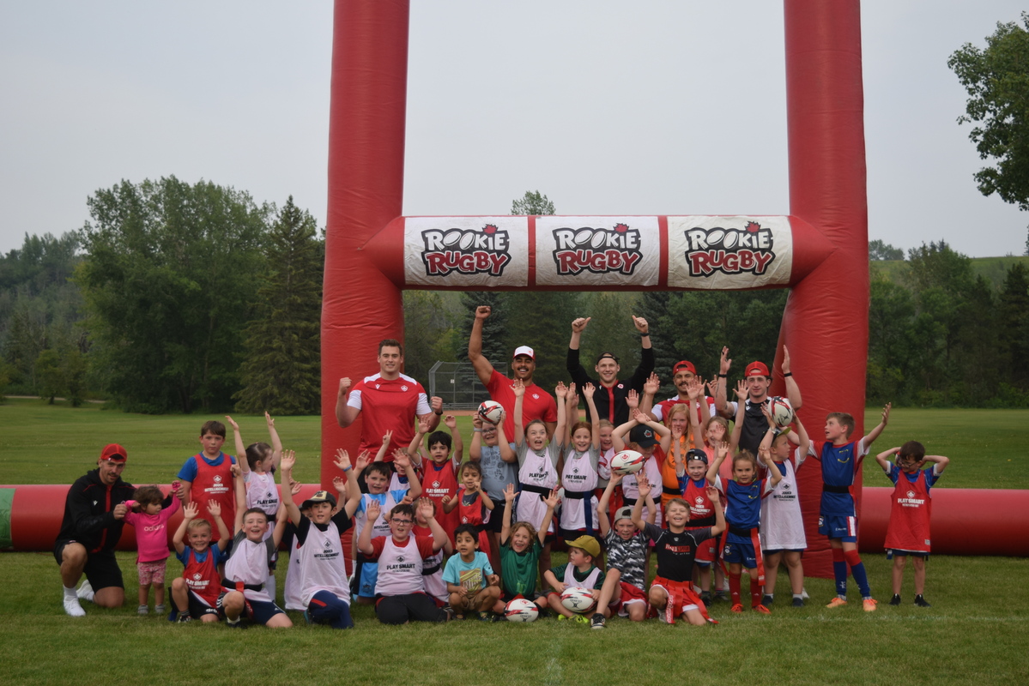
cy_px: 343
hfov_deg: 38.9
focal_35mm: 51
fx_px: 1458
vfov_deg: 26.5
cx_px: 514
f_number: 4.5
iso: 250
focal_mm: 34
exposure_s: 1/750
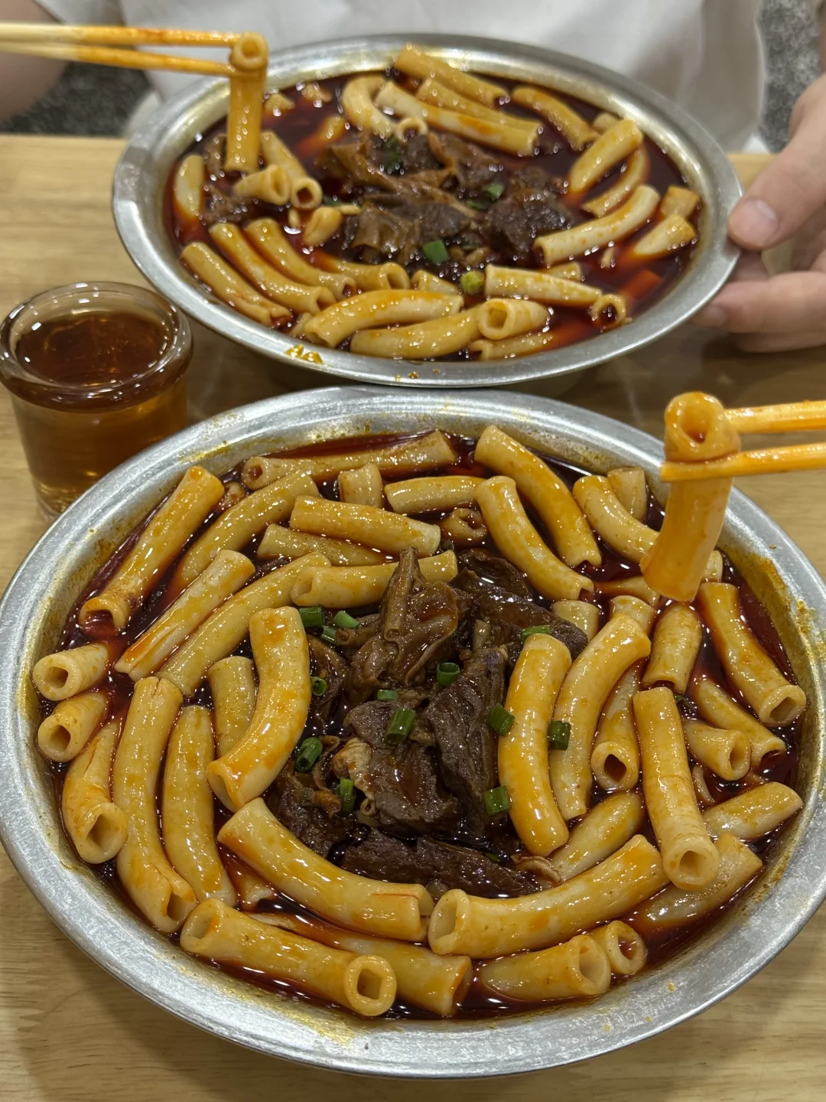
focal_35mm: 48
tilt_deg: -44.5
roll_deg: -2.0
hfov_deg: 30.3
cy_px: 551
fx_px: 1527
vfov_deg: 39.7
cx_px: 413
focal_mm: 6.76
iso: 100
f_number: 1.78
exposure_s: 1/50
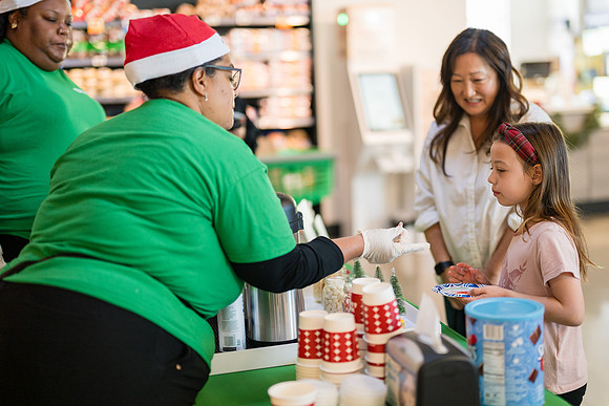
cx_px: 340
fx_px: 945
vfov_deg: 24.3
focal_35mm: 56
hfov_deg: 35.7
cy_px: 212
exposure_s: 1/400
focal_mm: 50
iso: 640
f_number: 1.2
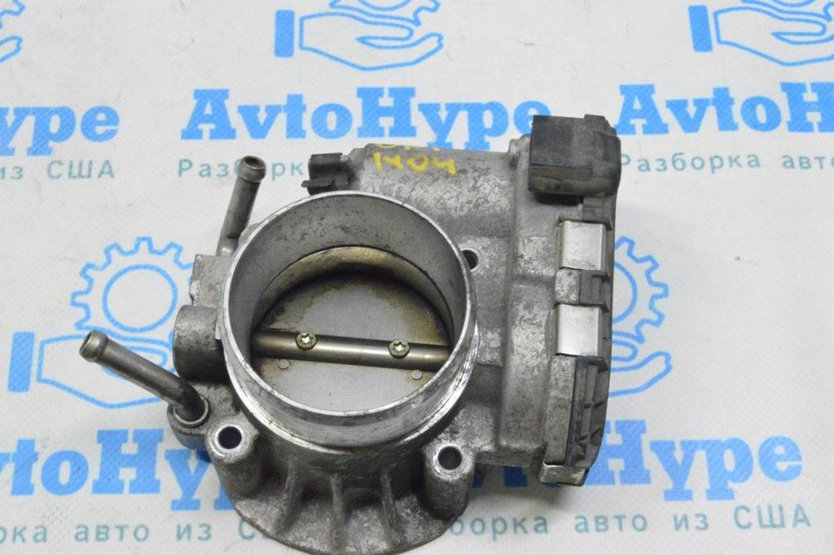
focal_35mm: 57
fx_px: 1319
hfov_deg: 35.1
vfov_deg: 23.7
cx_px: 417
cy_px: 278
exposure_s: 1/20
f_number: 20
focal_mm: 38
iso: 6400
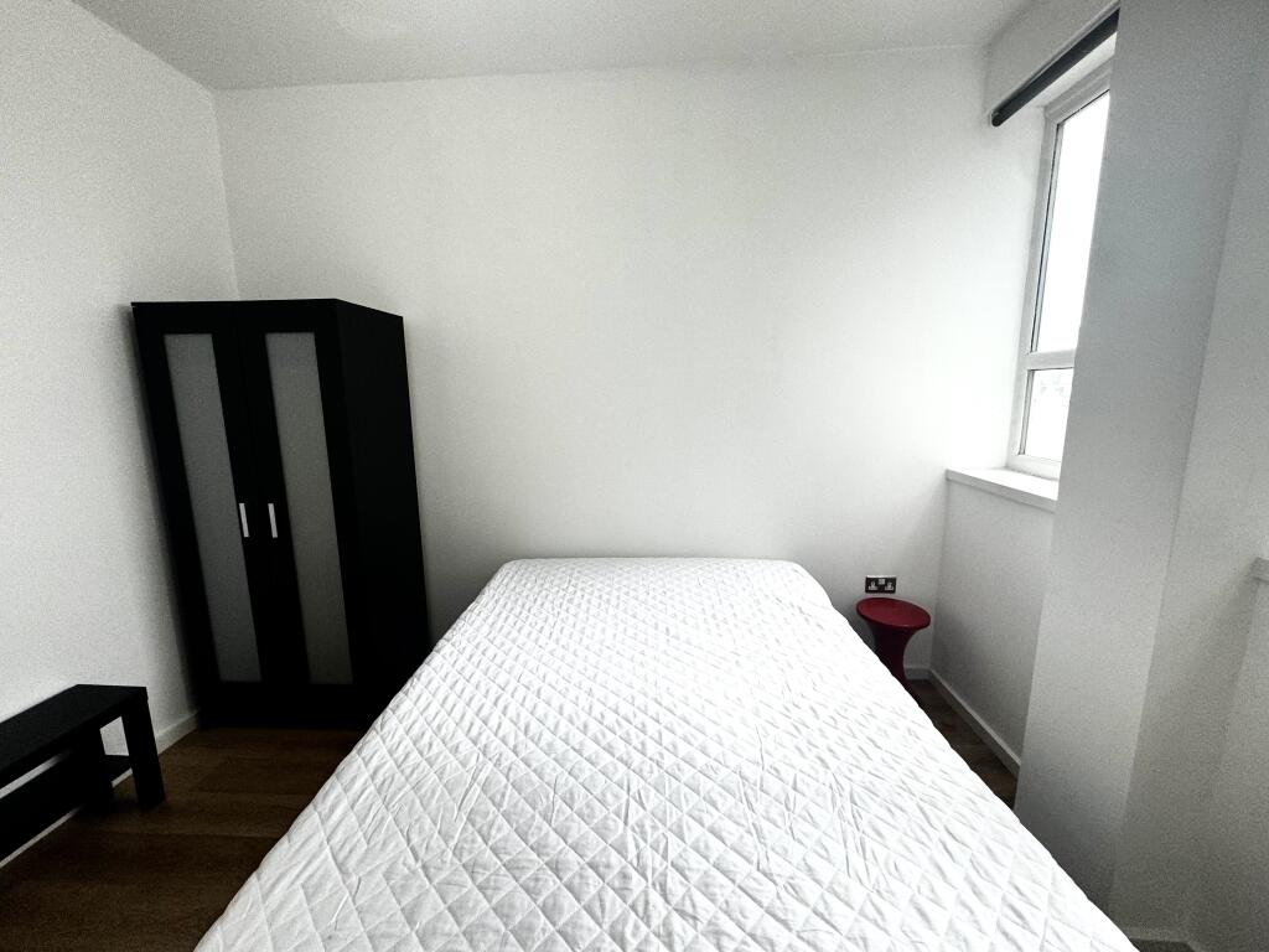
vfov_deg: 85.7
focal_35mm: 14
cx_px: 634
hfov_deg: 102.1
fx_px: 513
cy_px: 476
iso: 100
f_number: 2.2
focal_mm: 2.22
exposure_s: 1/100
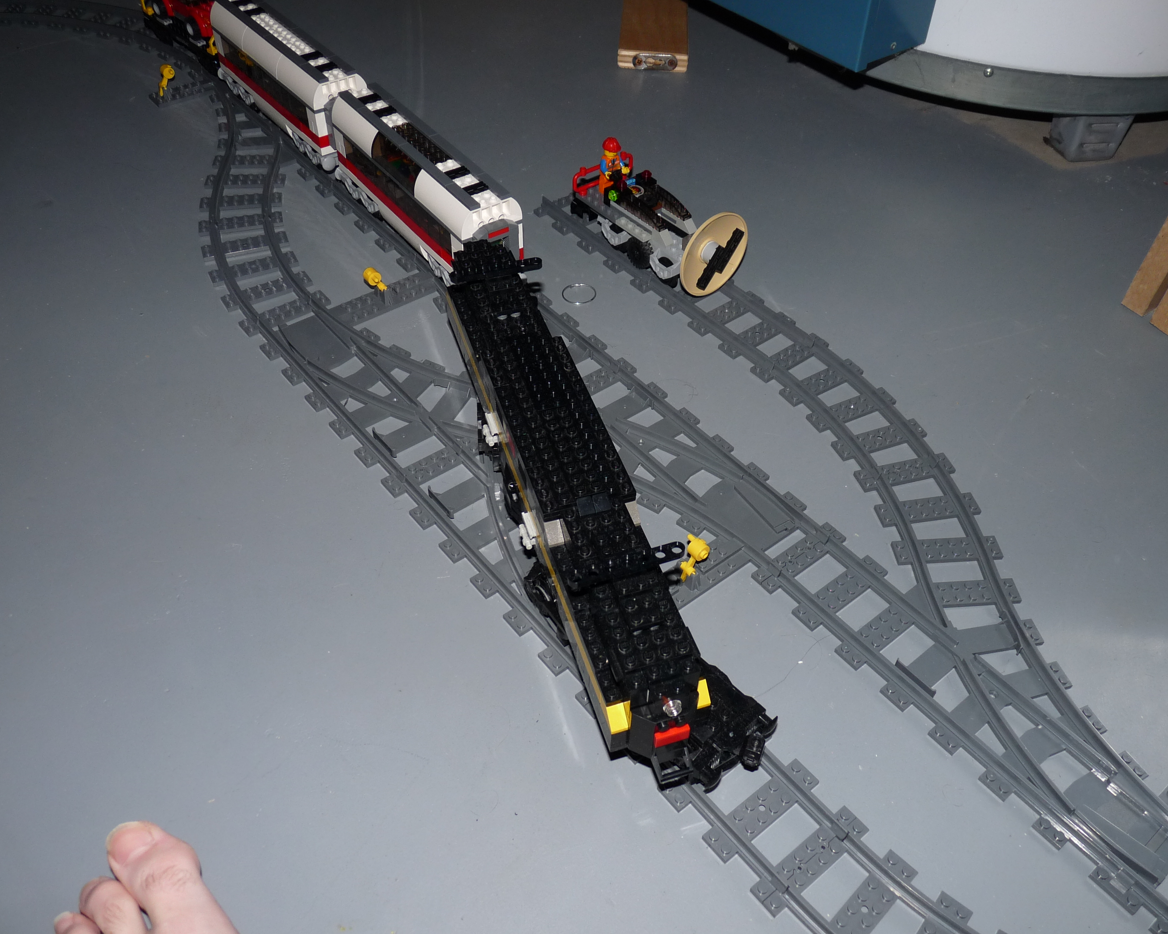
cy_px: 481
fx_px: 1002
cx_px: 629
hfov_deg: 60.4
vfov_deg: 50.0
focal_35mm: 29
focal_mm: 4.8
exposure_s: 1/125
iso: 100
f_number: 2.8
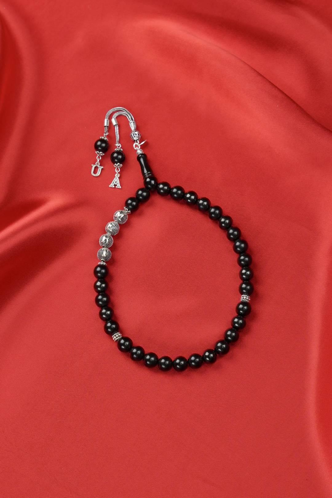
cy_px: 249
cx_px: 166
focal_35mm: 52
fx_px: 726
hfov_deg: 25.8
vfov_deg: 37.9
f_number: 9
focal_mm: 52.5
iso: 640
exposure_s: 1/160
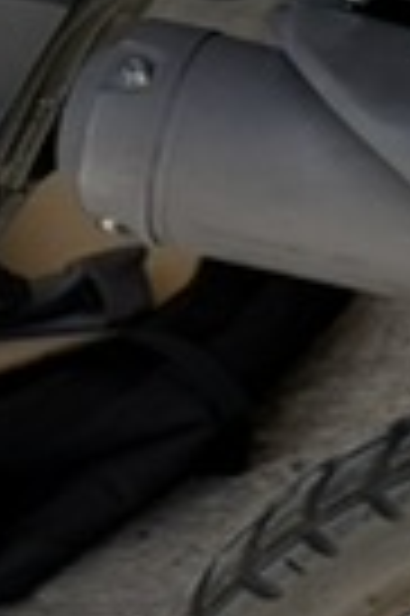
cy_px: 99
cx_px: 1883
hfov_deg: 5.8
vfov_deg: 11.0
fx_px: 3202
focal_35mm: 187
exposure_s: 1/421
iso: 100
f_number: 1.78
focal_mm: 6.76
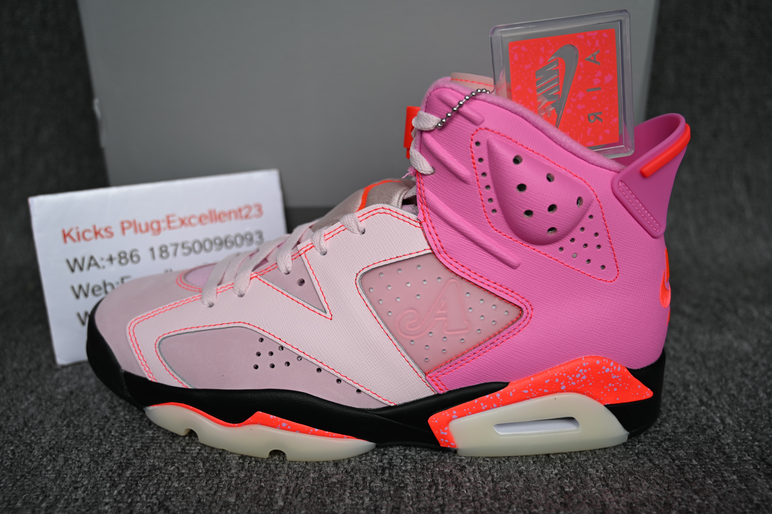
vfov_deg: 40.5
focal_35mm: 32
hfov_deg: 58.0
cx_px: 386
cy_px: 257
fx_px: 697
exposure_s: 1/80
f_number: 4.5
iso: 100
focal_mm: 32.5
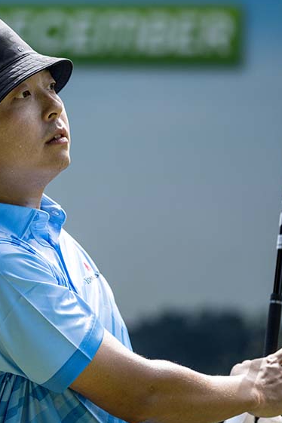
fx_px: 8048
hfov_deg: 2.0
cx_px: 73
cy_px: 209
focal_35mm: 685
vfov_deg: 3.0
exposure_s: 1/2000
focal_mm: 400
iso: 200
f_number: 2.8
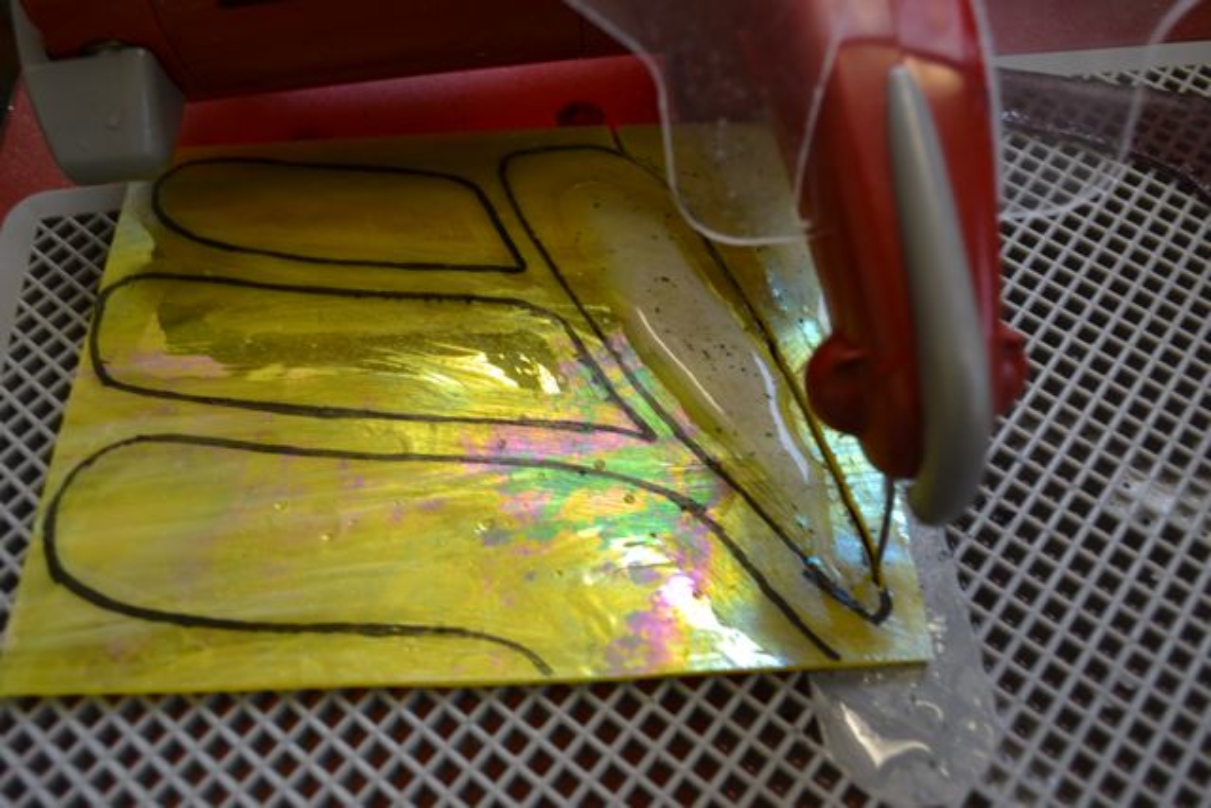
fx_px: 1110
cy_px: 404
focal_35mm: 33
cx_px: 606
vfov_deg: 40.0
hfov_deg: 57.2
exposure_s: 1/30
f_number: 5
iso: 140
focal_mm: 22
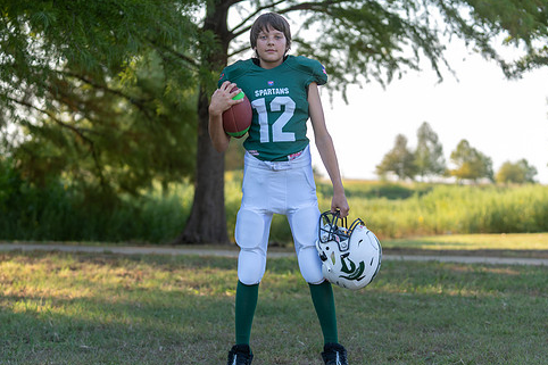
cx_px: 280
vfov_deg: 15.3
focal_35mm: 89
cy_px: 174
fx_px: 1354
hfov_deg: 22.9
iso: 125
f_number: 2.8
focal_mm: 70
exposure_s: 1/320
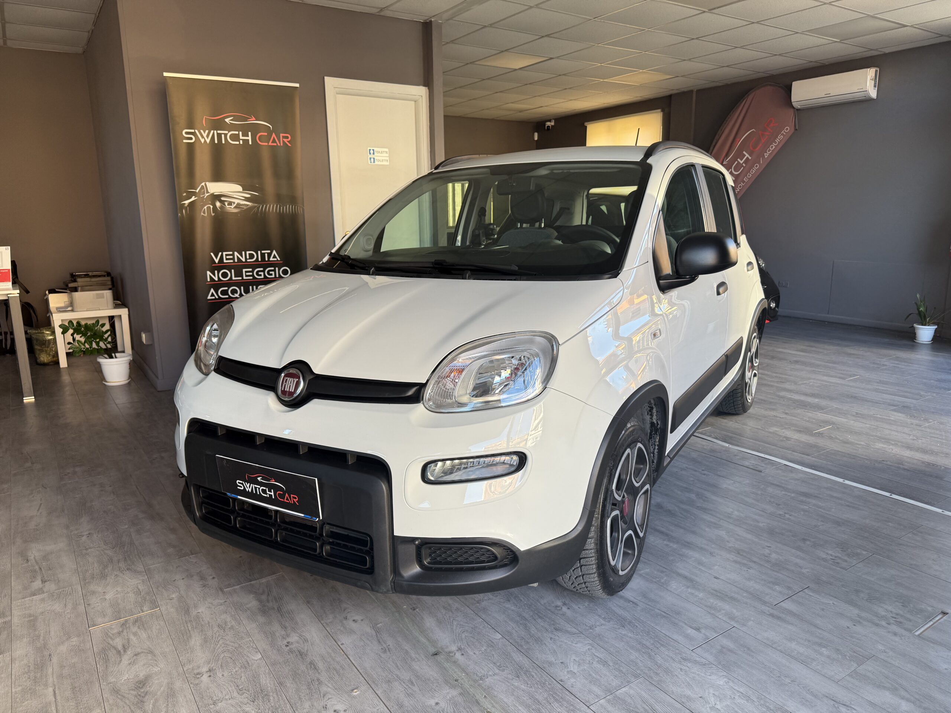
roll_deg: +0.2
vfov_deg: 56.8
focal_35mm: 24
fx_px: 659
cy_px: 356
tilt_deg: -12.2
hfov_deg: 71.6
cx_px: 476
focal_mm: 6.76
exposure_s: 1/121
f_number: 1.78
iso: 64
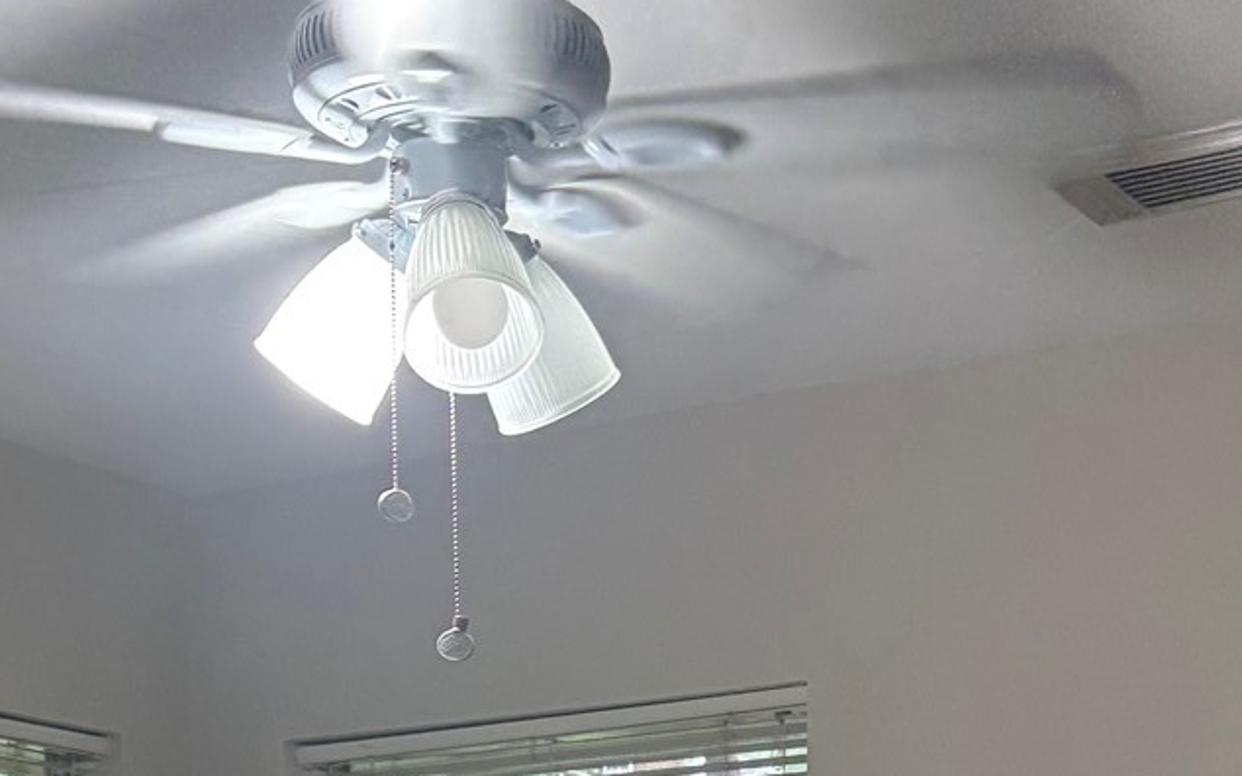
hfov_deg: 23.3
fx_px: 3012
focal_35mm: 89
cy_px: 1540
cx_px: 701
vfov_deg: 12.8
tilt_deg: -5.7
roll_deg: +0.9
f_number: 1.6
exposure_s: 1/60
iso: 200
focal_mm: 5.96
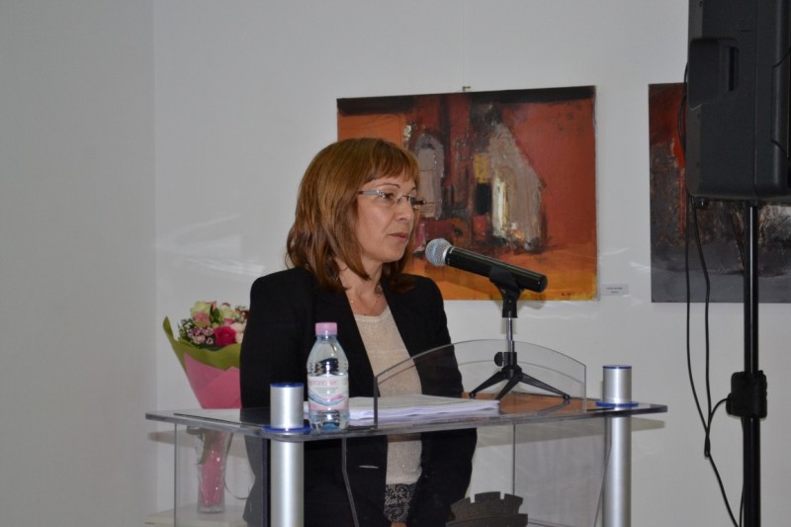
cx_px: 396
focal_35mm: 75
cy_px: 264
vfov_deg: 18.2
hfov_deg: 27.0
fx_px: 1647
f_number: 5.6
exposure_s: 1/60
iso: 800
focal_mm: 50
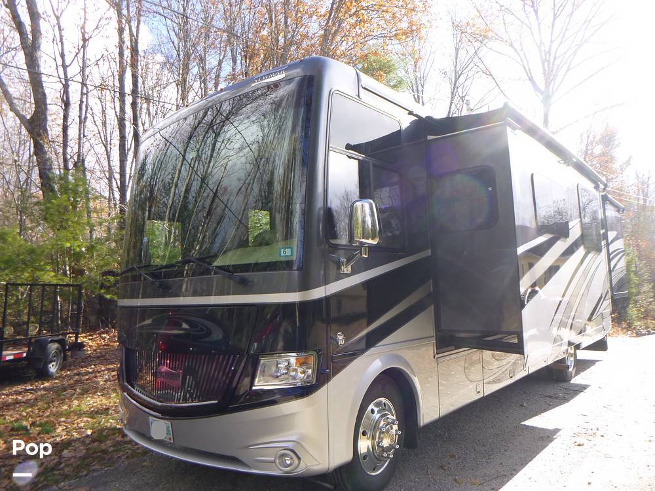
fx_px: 473
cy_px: 246
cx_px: 328
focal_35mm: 25
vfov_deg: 54.9
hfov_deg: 69.4
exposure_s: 1/100
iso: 100
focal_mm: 4.5
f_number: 3.9
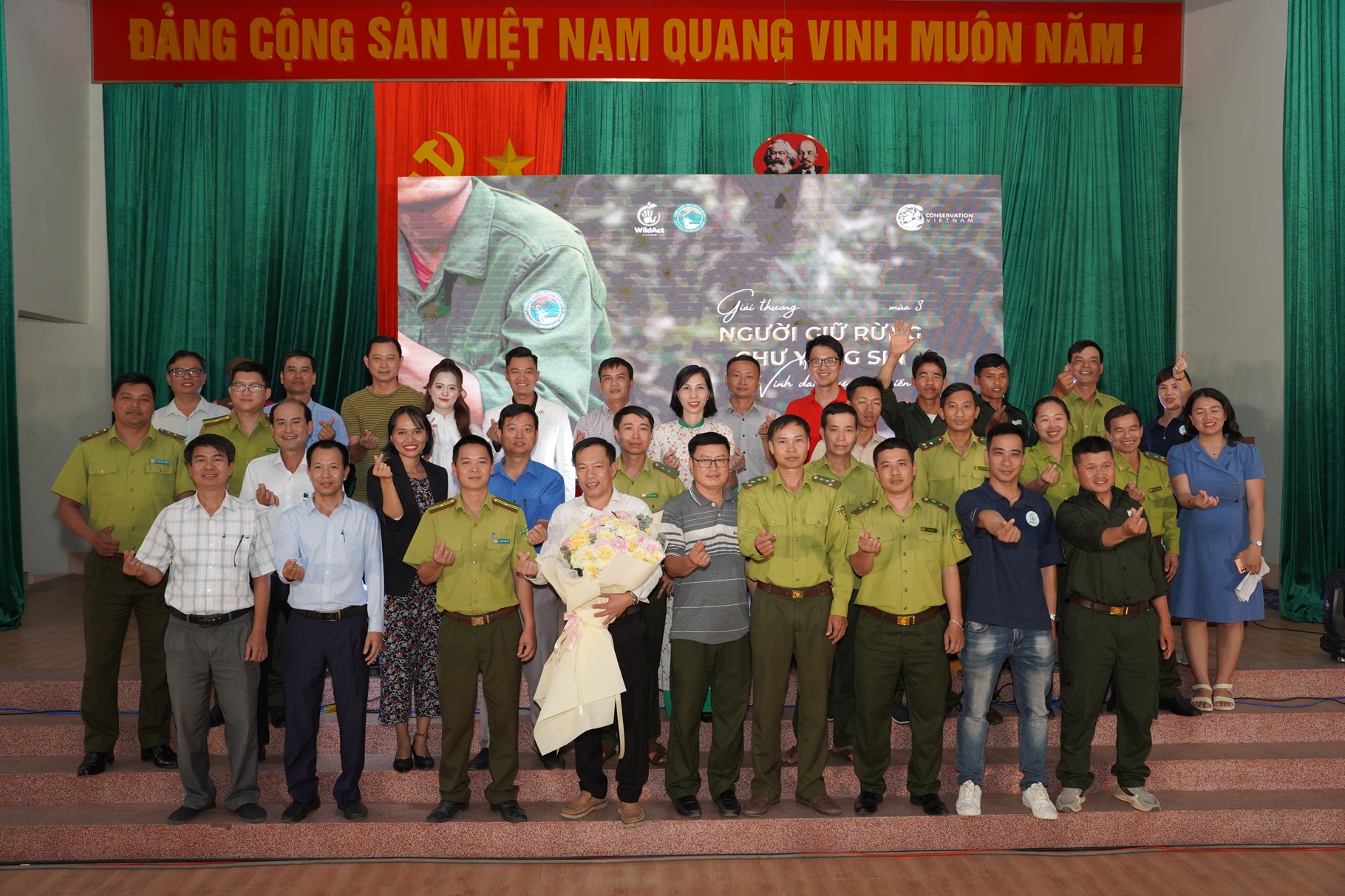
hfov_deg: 61.9
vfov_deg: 43.6
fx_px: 1121
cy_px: 448
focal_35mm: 30
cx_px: 672
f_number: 4.5
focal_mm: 30
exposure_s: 1/250
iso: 640
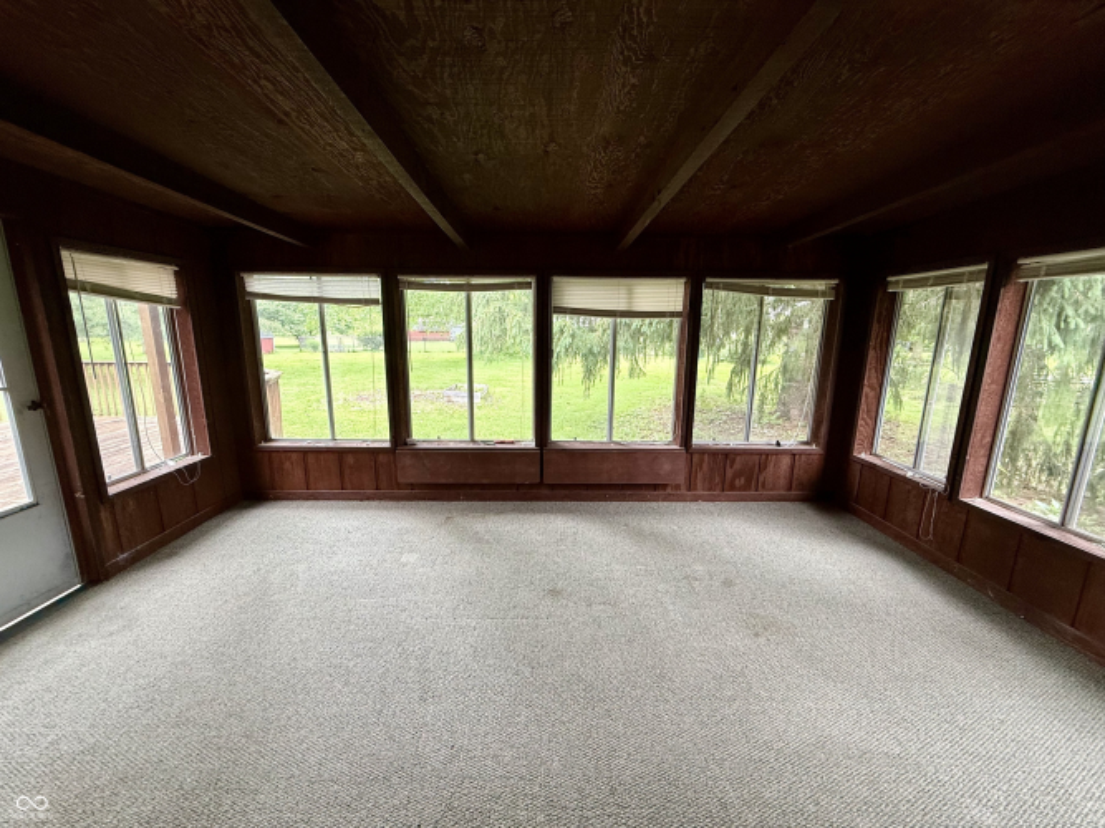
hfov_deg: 102.1
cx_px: 552
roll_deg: -1.0
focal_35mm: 14
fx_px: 447
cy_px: 414
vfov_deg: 85.7
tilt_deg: -11.3
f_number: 2.2
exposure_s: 1/99
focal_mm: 2.22
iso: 125
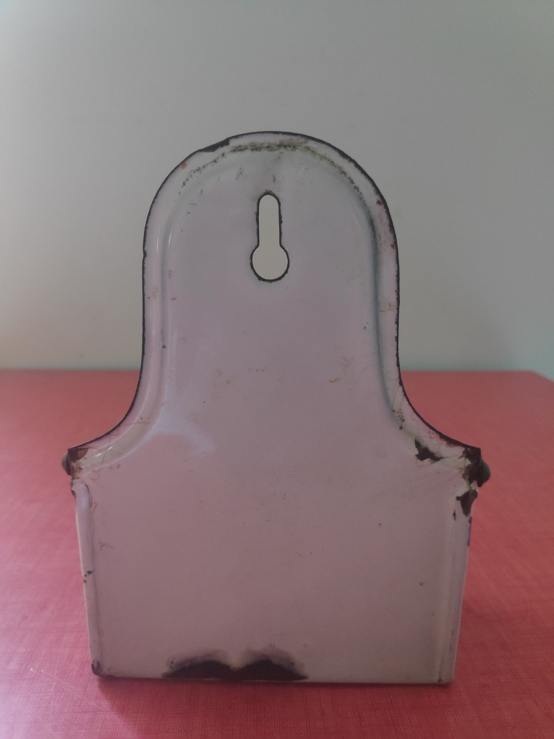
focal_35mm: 20
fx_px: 427
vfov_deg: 81.7
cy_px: 370
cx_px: 277
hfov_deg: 66.0
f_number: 1.9
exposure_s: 1/33
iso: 1743
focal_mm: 3.94
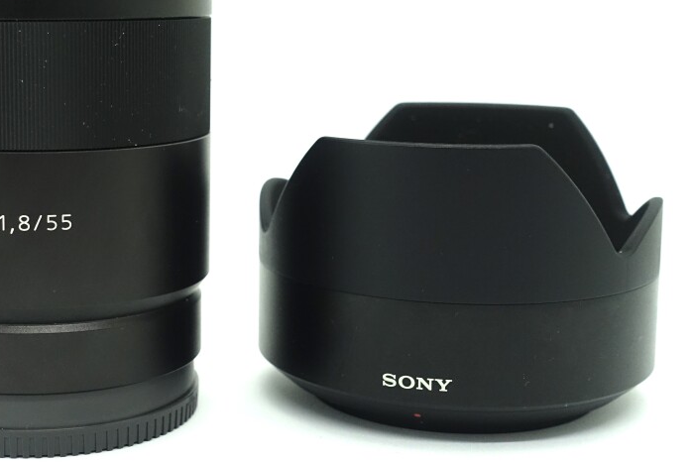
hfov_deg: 27.7
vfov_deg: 18.9
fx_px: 1388
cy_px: 190
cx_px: 174
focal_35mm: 72
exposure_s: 1/200
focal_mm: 15.3
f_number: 4
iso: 800
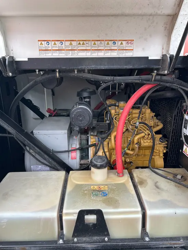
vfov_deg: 67.3
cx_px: 94
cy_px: 125
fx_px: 188
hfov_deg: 53.1
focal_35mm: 26
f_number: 1.5
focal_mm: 5.7
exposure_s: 1/121
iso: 64
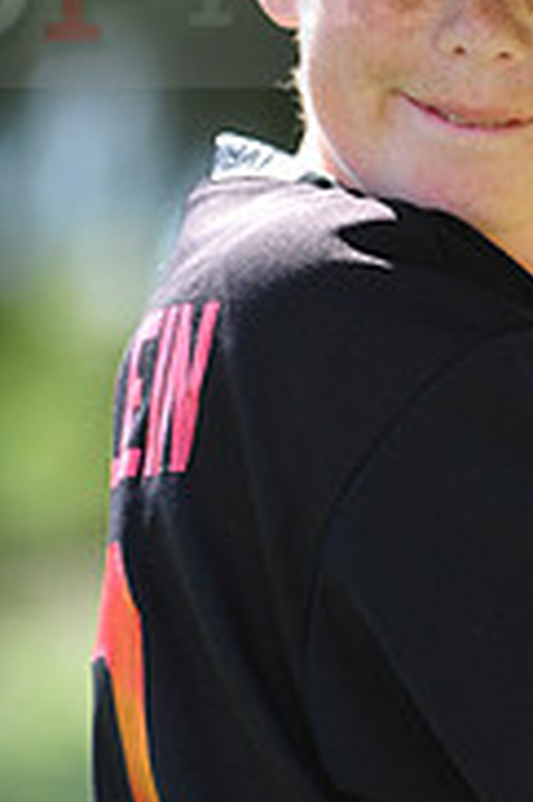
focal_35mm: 636
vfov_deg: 3.2
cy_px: -53
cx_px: 511
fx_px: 14150
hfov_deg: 2.2
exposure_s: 1/400
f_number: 4.5
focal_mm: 200
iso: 200
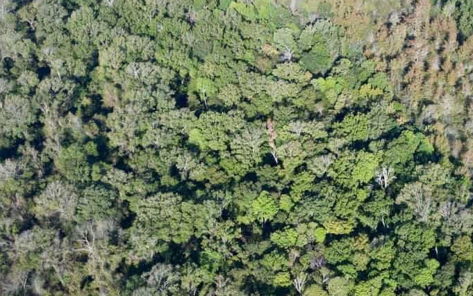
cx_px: 312
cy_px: 140
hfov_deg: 39.1
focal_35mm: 51
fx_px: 658
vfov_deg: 25.4
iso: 130
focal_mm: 6.7
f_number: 1.7
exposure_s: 1/1500
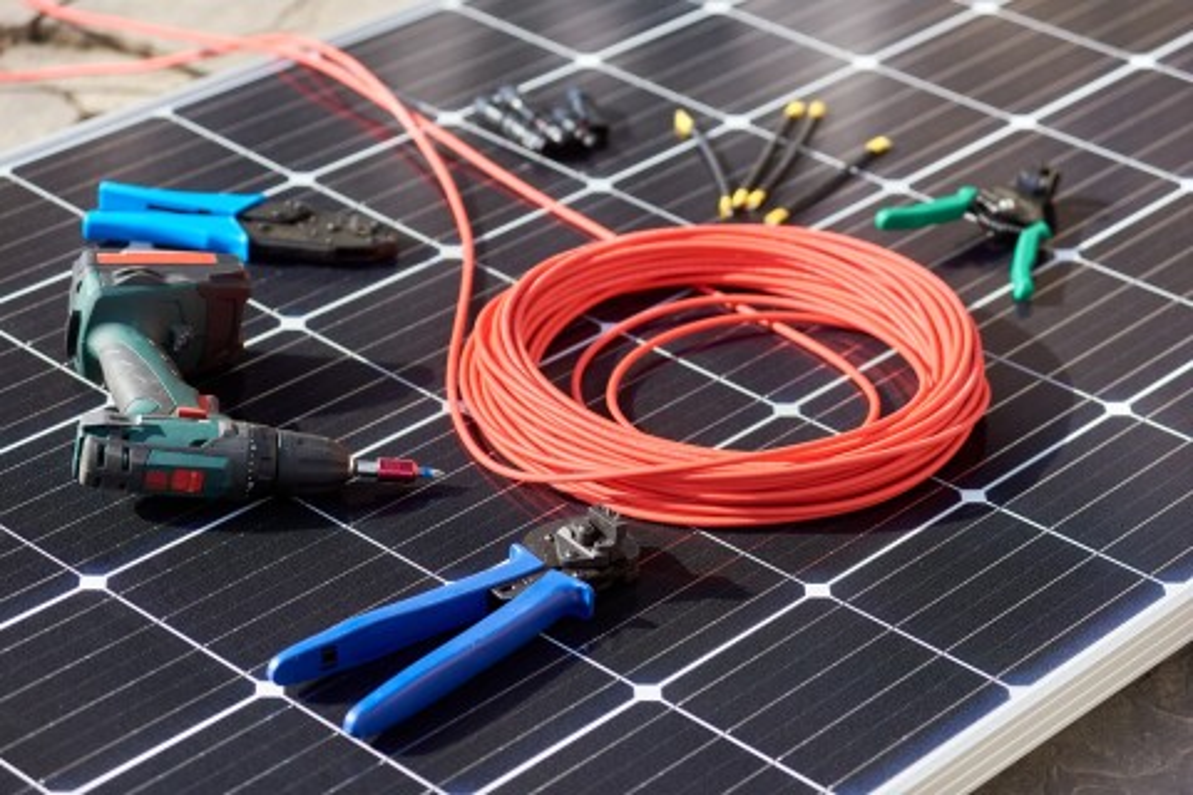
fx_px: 3314
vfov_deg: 13.7
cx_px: 596
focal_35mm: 100
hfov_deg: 20.4
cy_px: 398
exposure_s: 1/800
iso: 100
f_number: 4
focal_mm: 100
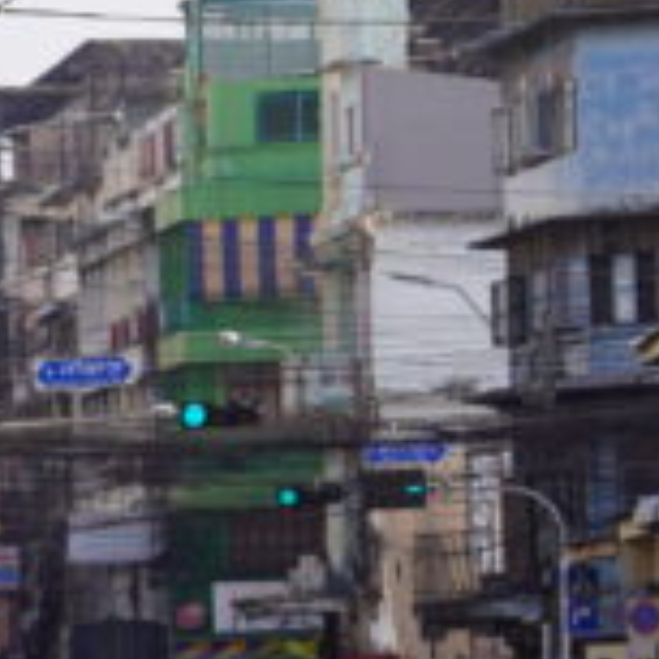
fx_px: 9046
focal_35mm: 420
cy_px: 200
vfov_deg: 4.2
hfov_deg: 4.2
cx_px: 659
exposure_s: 1/400
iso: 100
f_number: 5
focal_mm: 74
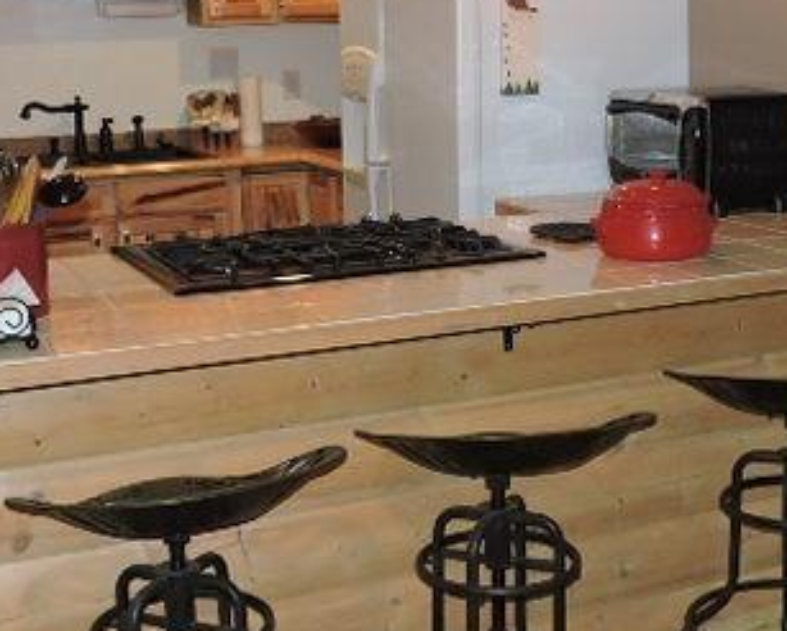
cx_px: 485
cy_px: 228
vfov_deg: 24.9
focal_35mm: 61
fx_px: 1422
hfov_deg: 30.8
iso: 200
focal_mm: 5.4
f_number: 3.1
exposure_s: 1/30
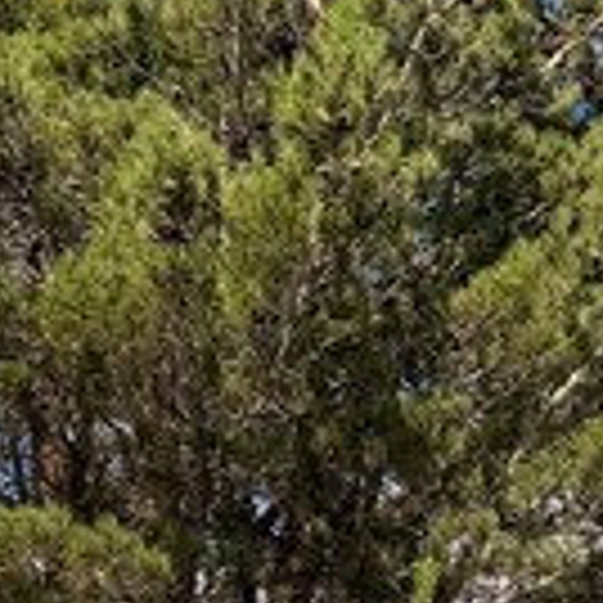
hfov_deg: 16.3
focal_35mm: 101
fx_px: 1991
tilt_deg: +6.9
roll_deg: -1.8
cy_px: 866
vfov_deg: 16.0
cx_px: 774
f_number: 1.78
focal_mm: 6.76
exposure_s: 1/9091
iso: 80
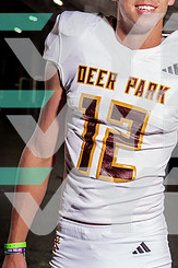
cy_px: 125
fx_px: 765
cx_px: 151
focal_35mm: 103
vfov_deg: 19.8
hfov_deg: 13.2
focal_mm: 56
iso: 320
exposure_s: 1/250
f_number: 5.6
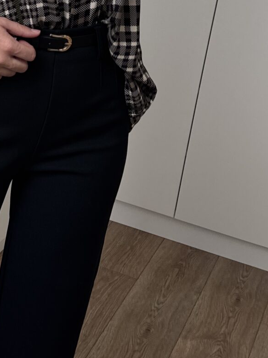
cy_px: 43
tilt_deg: -37.3
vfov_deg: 24.1
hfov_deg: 18.3
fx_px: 816
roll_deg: -5.1
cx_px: 11
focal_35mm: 79
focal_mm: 6.76
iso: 100
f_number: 1.78
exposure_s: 1/121
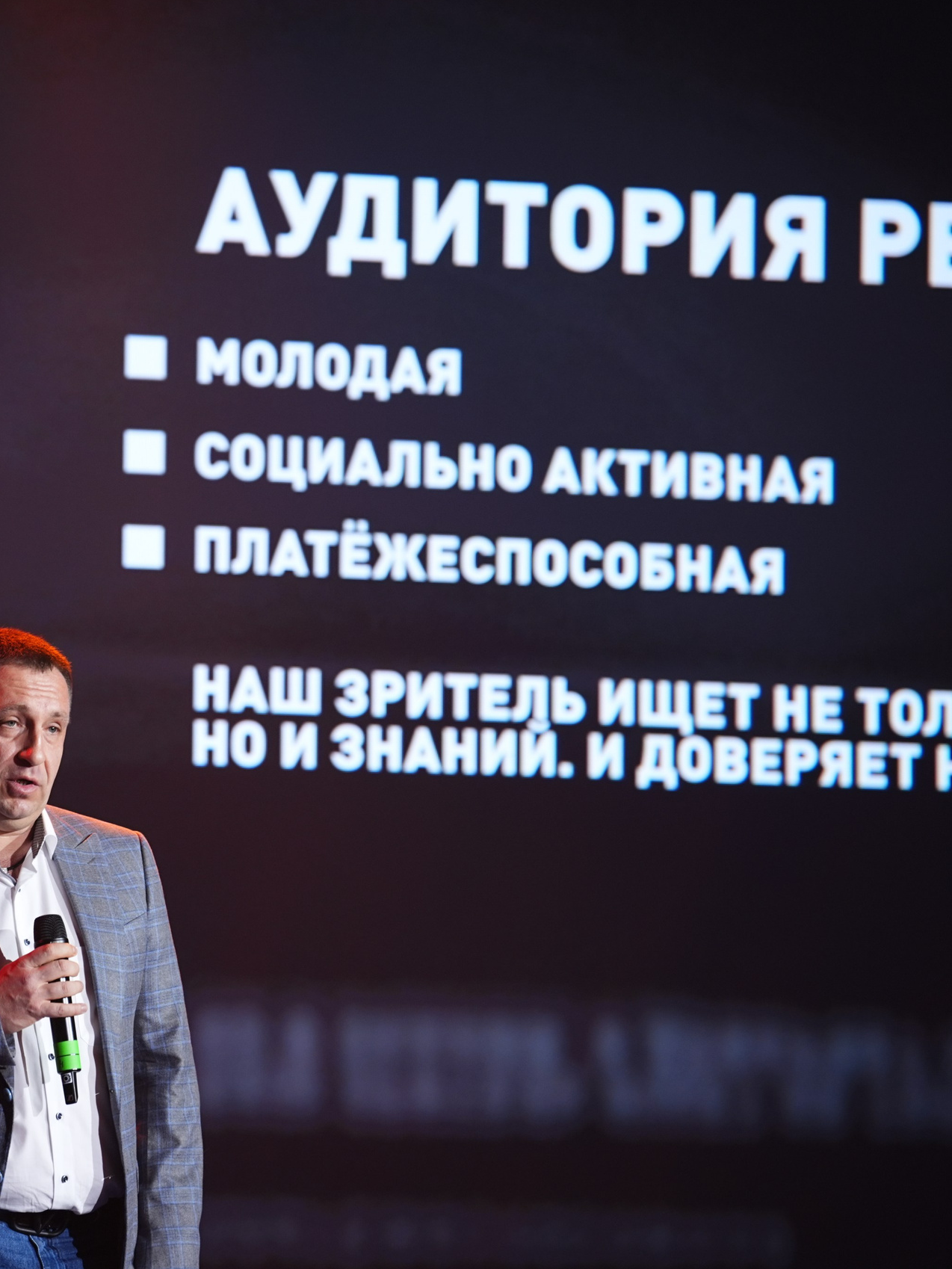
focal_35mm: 200
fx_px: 7332
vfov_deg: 9.9
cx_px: 109
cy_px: 633
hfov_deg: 7.4
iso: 500
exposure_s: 1/200
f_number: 2.8
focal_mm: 138
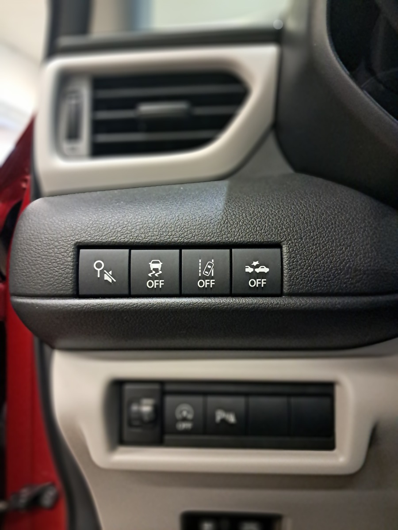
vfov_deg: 65.3
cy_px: 265
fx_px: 414
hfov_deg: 51.4
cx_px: 199
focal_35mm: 27
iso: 500
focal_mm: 4
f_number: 1.8
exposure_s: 1/33
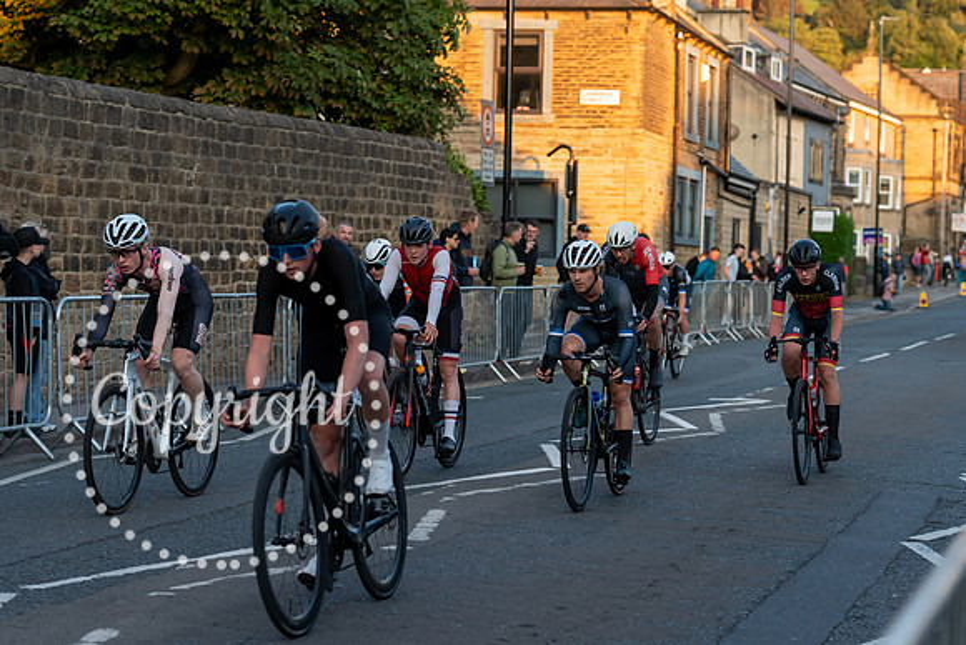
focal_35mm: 83
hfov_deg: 24.6
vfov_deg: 16.5
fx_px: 2215
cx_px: 570
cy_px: 380
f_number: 3.5
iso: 1000
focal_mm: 70
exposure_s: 1/800
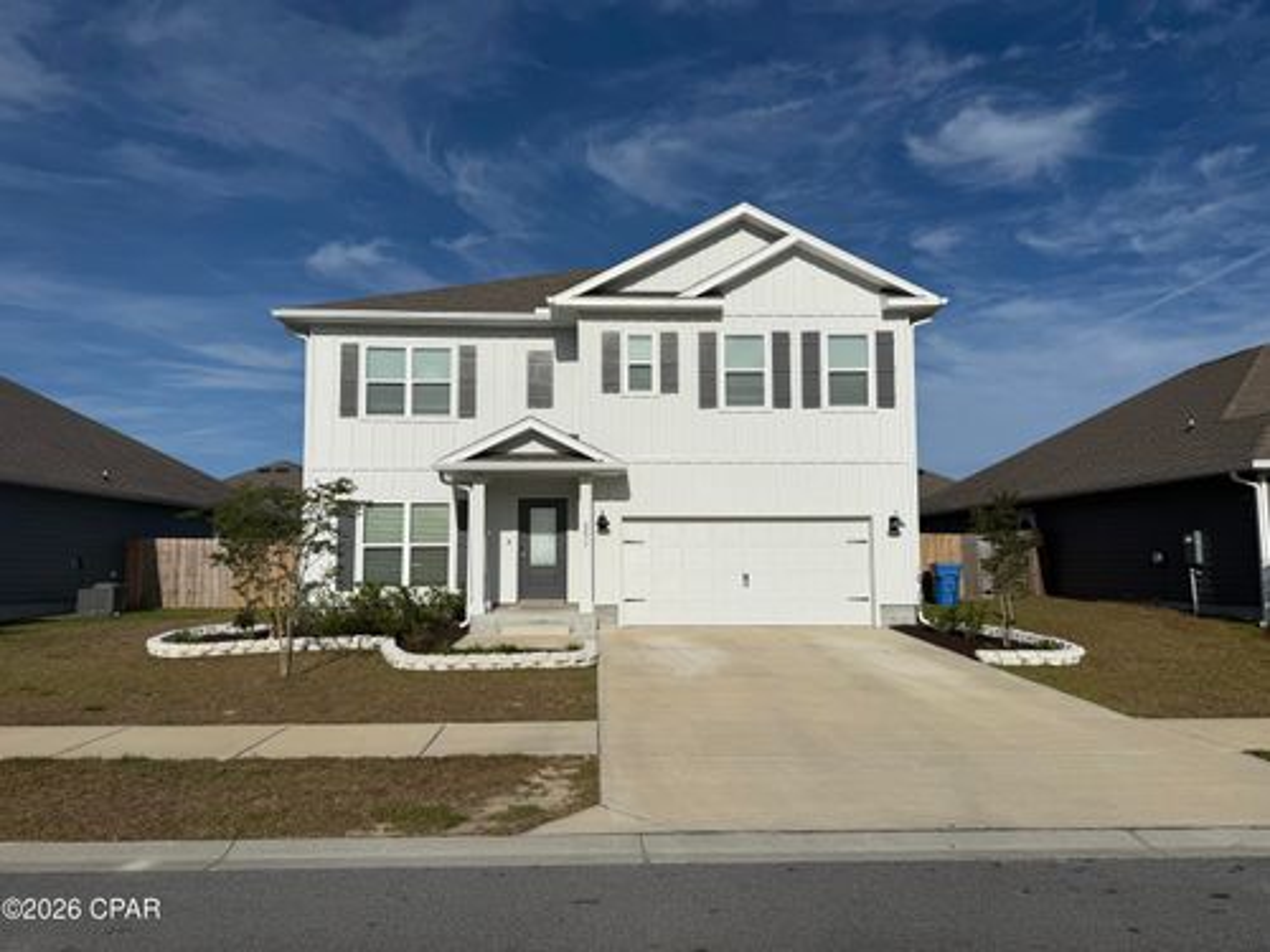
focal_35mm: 24
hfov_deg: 71.6
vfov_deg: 56.8
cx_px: 635
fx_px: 881
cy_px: 476
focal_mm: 6.76
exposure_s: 1/14286
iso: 64
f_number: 1.78
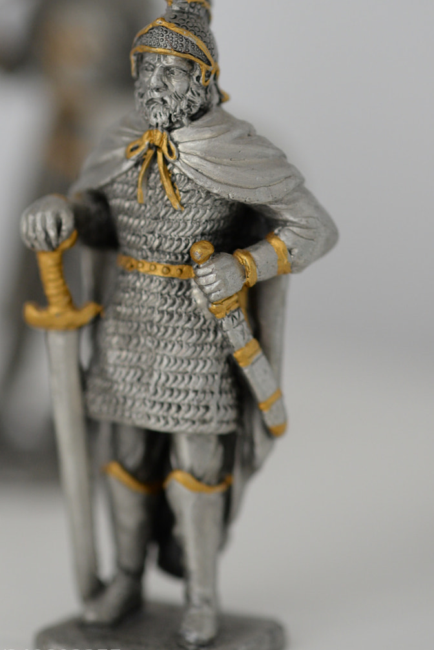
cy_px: 191
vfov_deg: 14.3
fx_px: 2584
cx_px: 128
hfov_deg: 9.6
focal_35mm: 143
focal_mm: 90
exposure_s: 1/160
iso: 800
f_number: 3.5
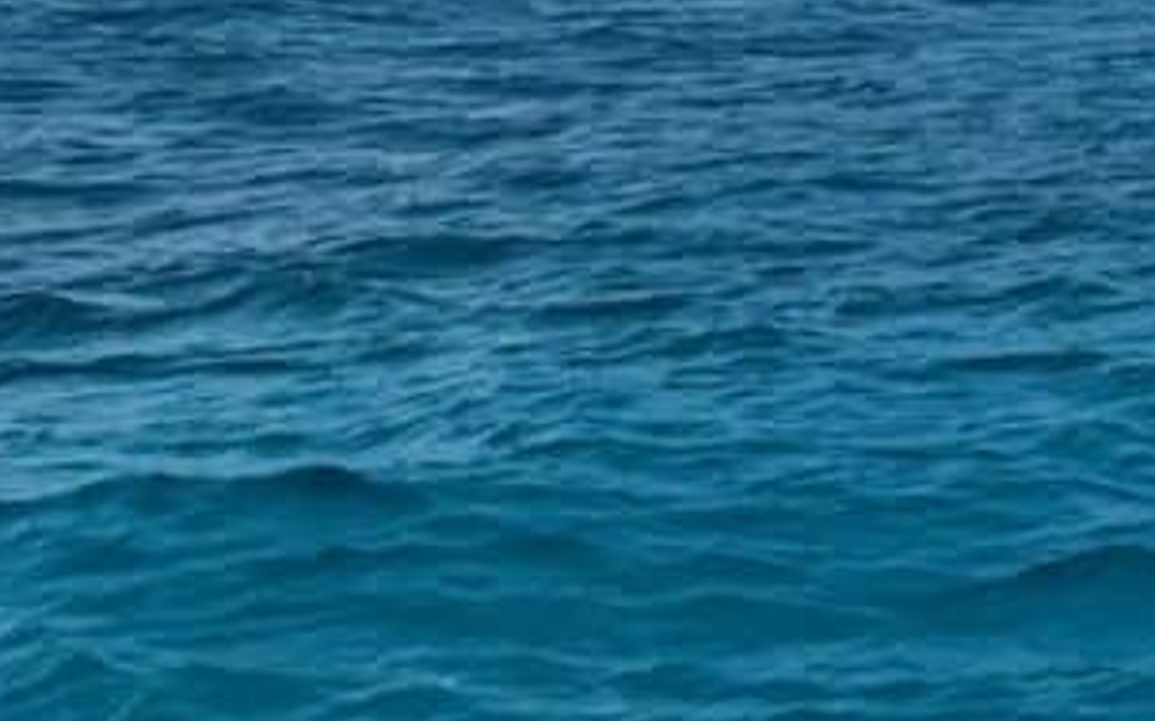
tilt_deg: +2.8
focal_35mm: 172
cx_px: 1719
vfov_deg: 7.4
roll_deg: +0.6
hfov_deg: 11.7
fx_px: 5411
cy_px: -645
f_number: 1.78
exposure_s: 1/7092
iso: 64
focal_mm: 6.76
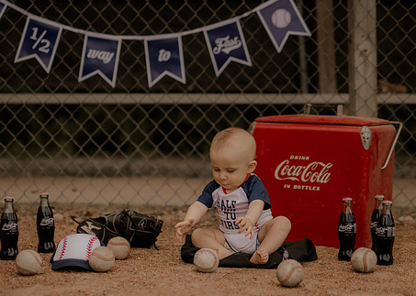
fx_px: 956
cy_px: 209
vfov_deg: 17.6
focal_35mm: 81
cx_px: 170
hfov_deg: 24.5
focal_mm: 50
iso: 160
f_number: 3.2
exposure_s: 1/4000
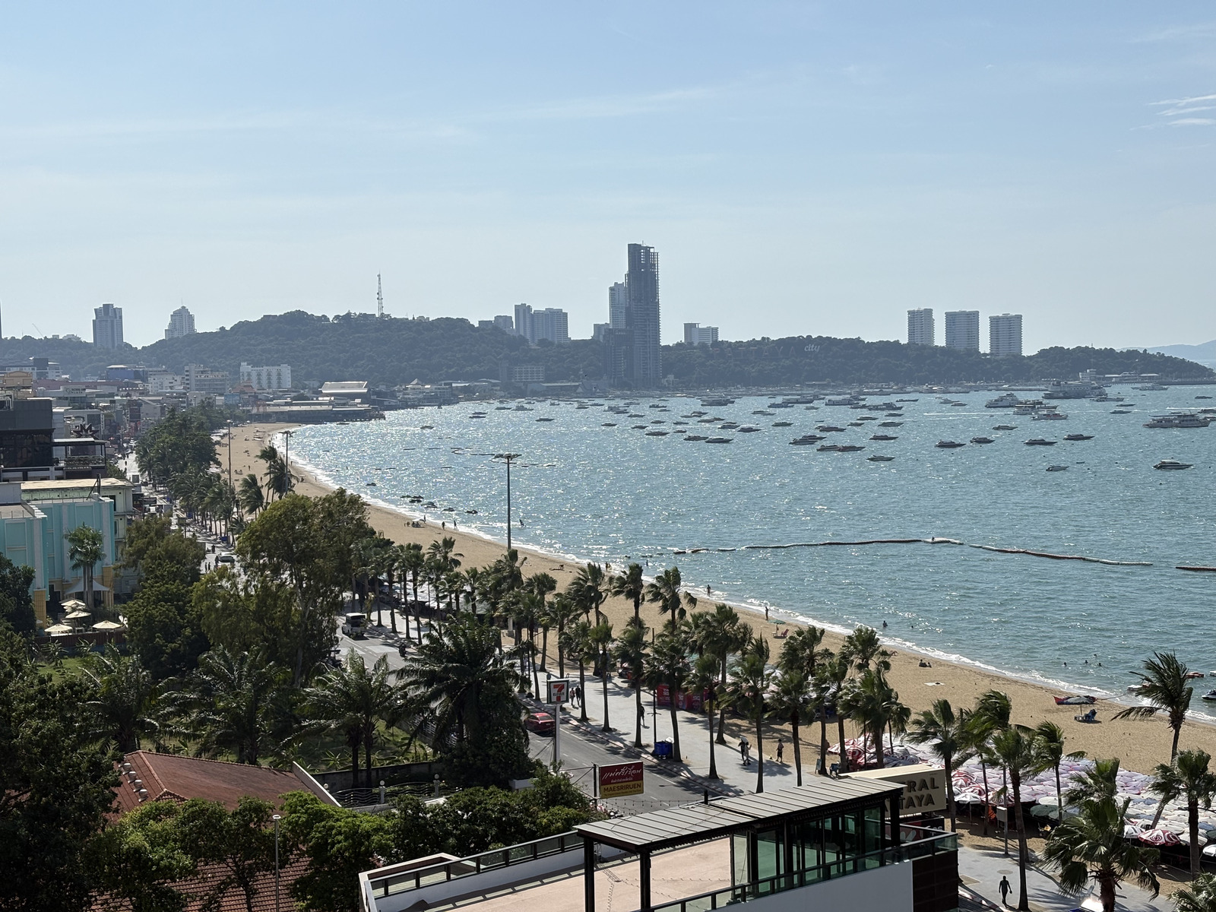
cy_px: 456
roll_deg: +1.3
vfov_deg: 28.0
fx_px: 1827
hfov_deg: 36.8
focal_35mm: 52
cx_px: 608
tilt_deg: -2.6
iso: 25
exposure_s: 1/4975
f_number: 1.6
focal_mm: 5.96
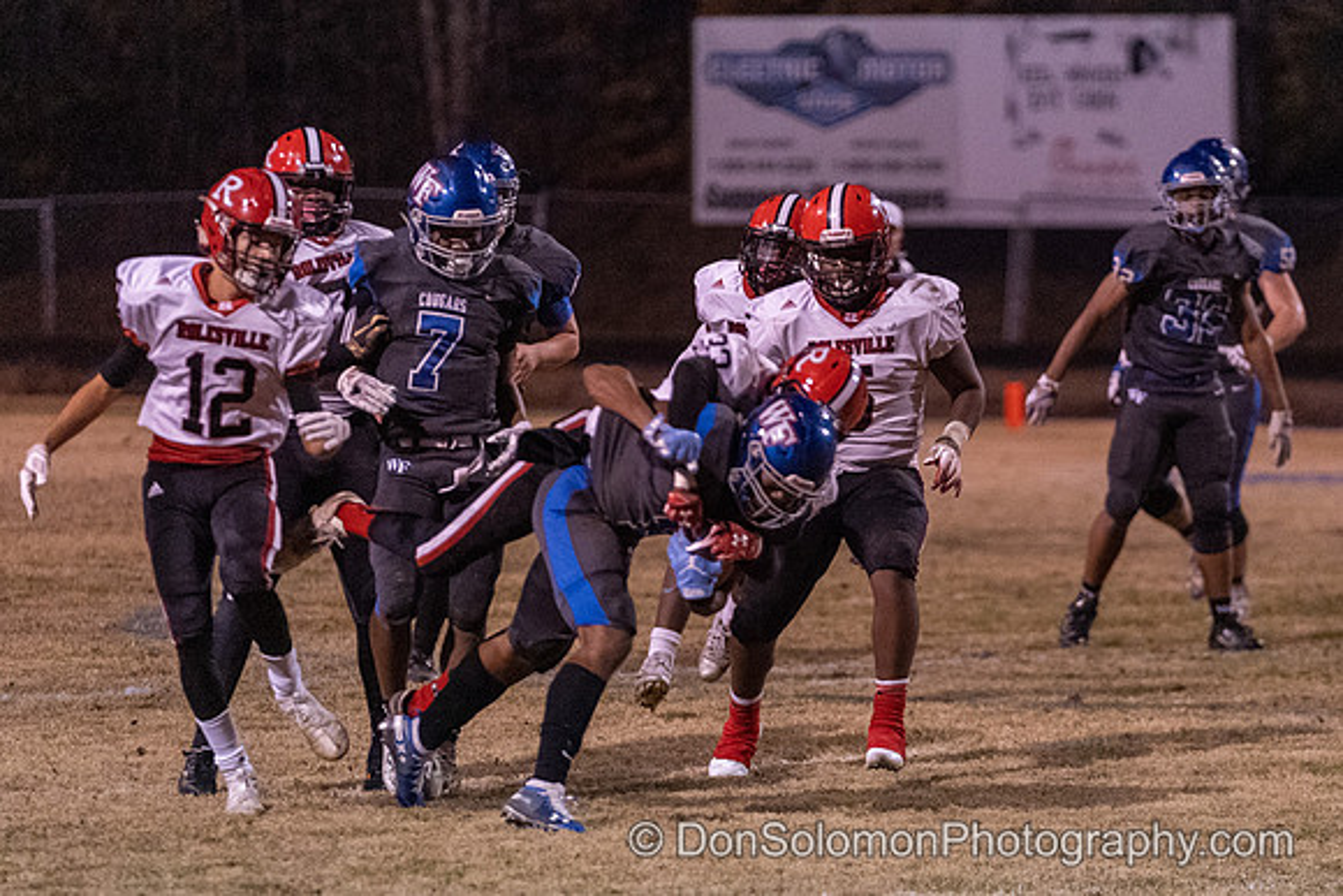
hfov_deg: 8.0
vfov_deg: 5.3
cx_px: 785
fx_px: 9593
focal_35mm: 257
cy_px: 466
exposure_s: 1/640
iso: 8000
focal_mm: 176
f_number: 2.8
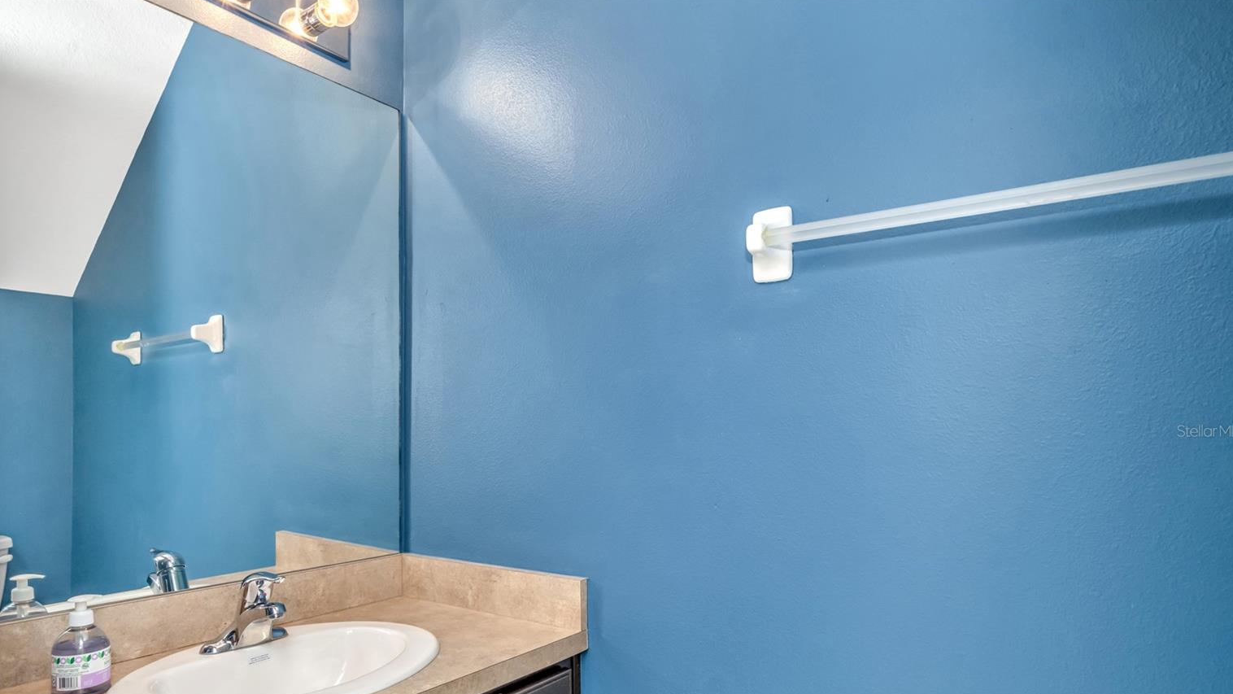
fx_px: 687
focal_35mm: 21
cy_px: 430
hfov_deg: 83.8
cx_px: 599
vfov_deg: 53.1
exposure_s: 1/60
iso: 640
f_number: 6.7
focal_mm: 19
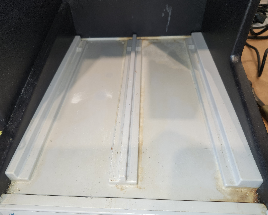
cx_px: 131
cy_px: 107
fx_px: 190
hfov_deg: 70.3
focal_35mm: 24
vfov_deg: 58.8
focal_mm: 5.54
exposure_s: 1/40
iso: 100
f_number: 1.8
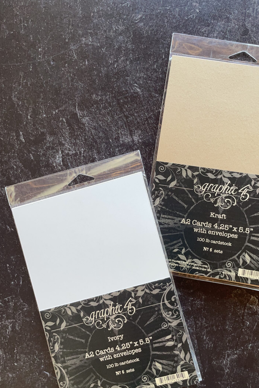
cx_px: 161
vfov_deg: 57.0
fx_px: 356
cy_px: 221
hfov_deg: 39.7
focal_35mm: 33
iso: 125
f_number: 1.6
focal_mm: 4.2
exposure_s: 1/83
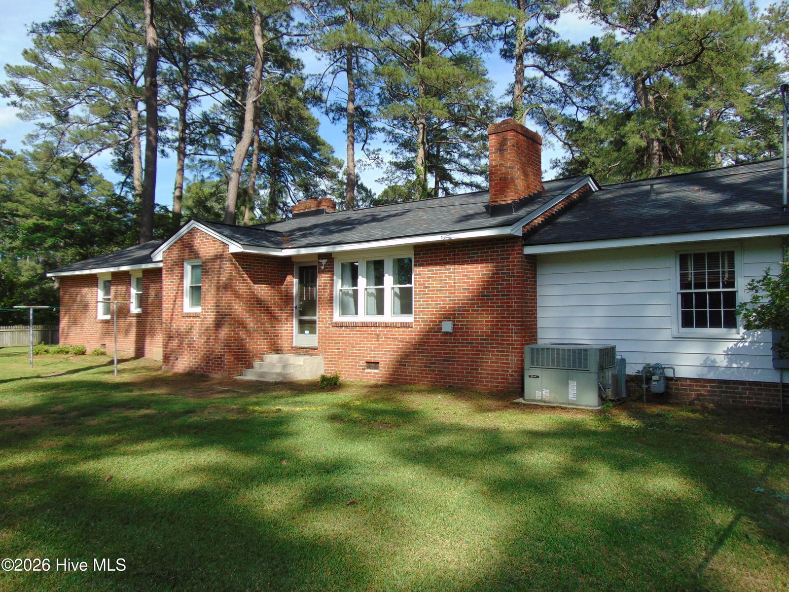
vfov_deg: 54.9
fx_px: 570
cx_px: 394
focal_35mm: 25
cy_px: 296
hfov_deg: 69.4
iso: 80
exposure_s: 1/1000
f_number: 3
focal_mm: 4.5
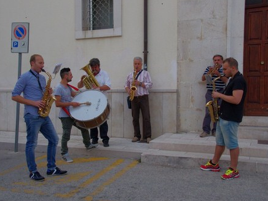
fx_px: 333
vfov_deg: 33.6
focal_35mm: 43
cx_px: 128
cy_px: 100
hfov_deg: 43.8
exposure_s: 1/80
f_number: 8
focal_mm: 26
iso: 1600
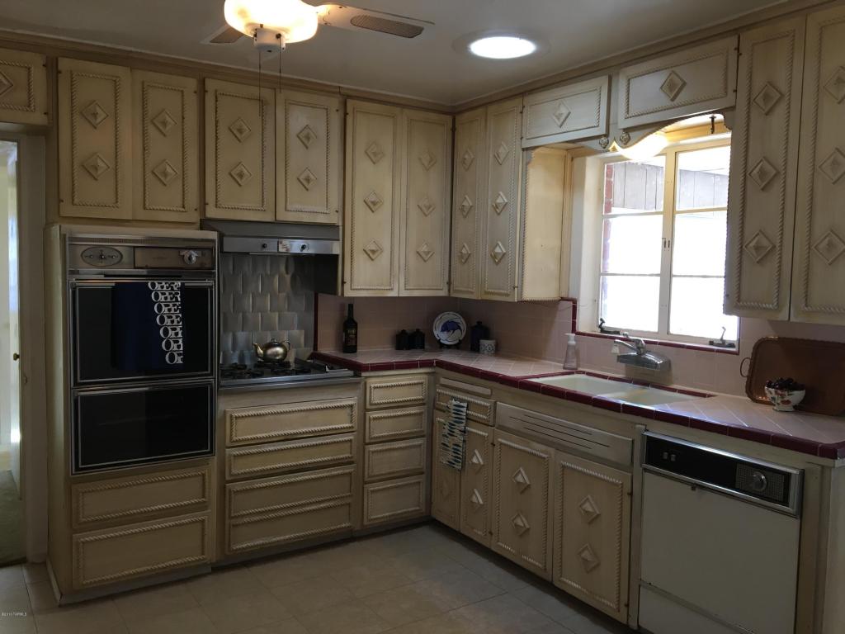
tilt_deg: -3.0
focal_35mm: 29
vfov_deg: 48.2
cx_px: 422
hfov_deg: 61.7
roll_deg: -1.4
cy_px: 317
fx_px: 708
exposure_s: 1/30
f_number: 2.2
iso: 50
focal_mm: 4.15
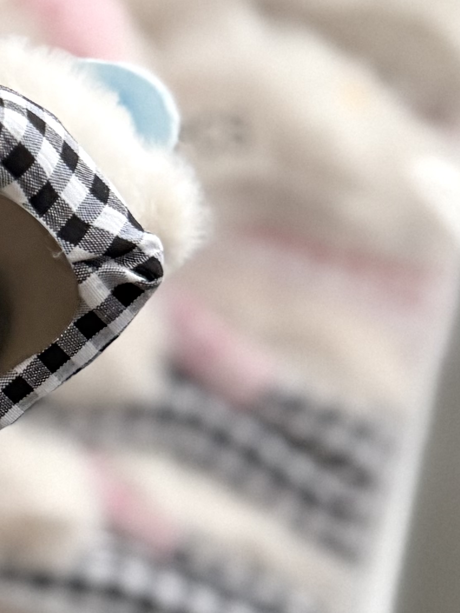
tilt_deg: -71.2
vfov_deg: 21.0
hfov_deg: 14.4
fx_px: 1647
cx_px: -309
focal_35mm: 93
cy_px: 227
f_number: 1.78
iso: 1000
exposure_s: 1/33
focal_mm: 6.76
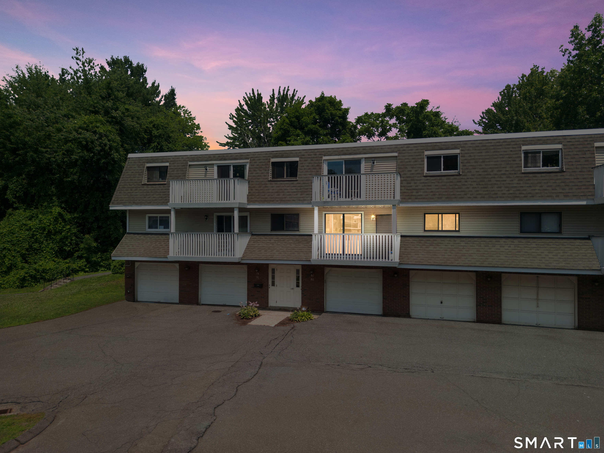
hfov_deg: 71.6
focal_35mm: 24
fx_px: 419
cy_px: 226
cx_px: 302
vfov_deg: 56.8
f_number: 1.7
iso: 140
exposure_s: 1/730
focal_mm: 6.72
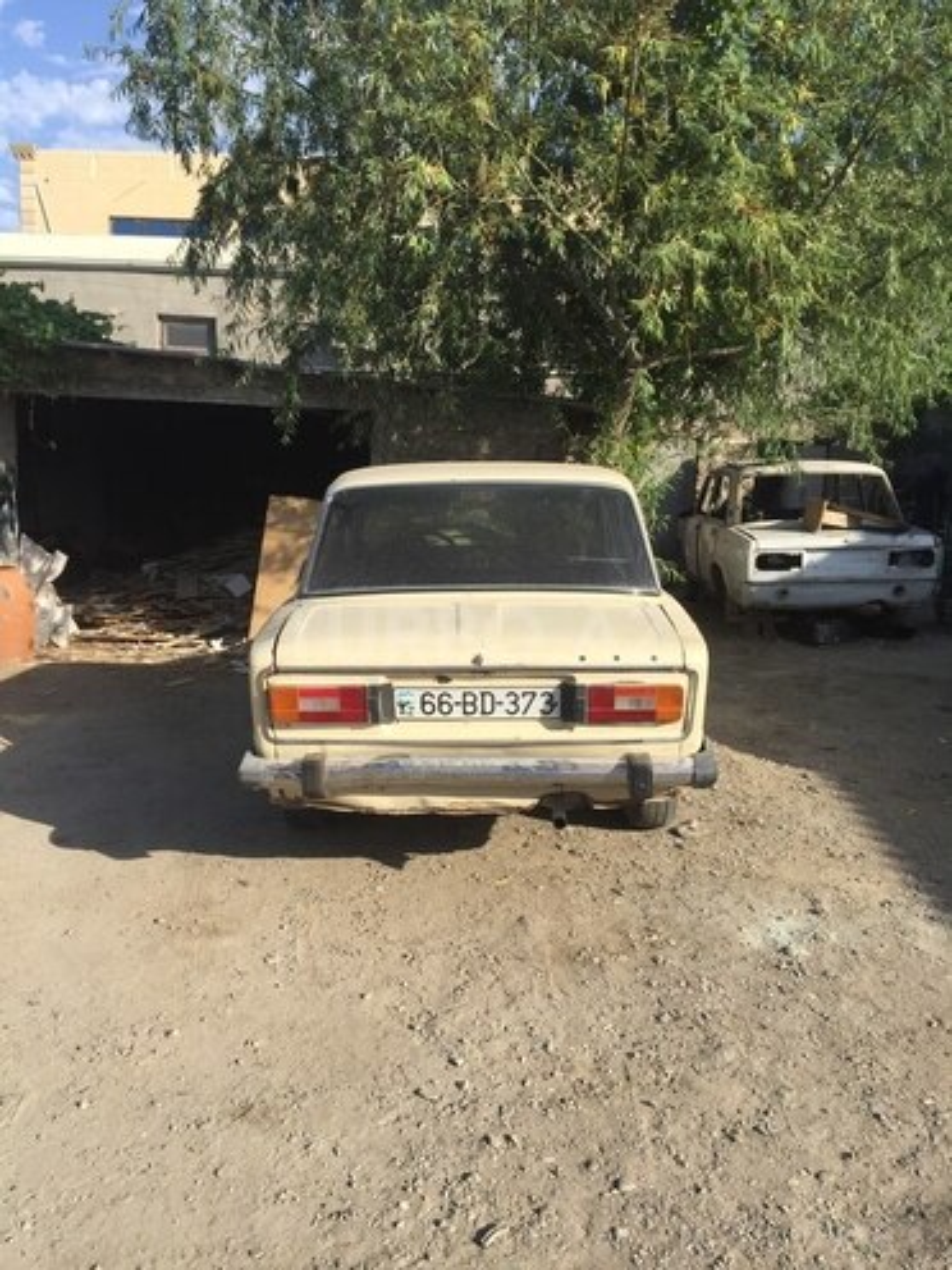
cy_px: 635
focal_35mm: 29
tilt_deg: -11.6
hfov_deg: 48.2
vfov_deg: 61.7
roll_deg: -3.4
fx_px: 1063
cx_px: 476
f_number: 2.2
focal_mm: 4.15
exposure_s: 1/1582
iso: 32
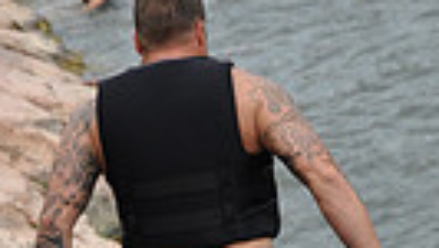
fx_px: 3028
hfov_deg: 8.3
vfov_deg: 4.6
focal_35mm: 260
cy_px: 475
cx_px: 248
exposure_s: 1/1600
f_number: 6.3
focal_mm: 38
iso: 400
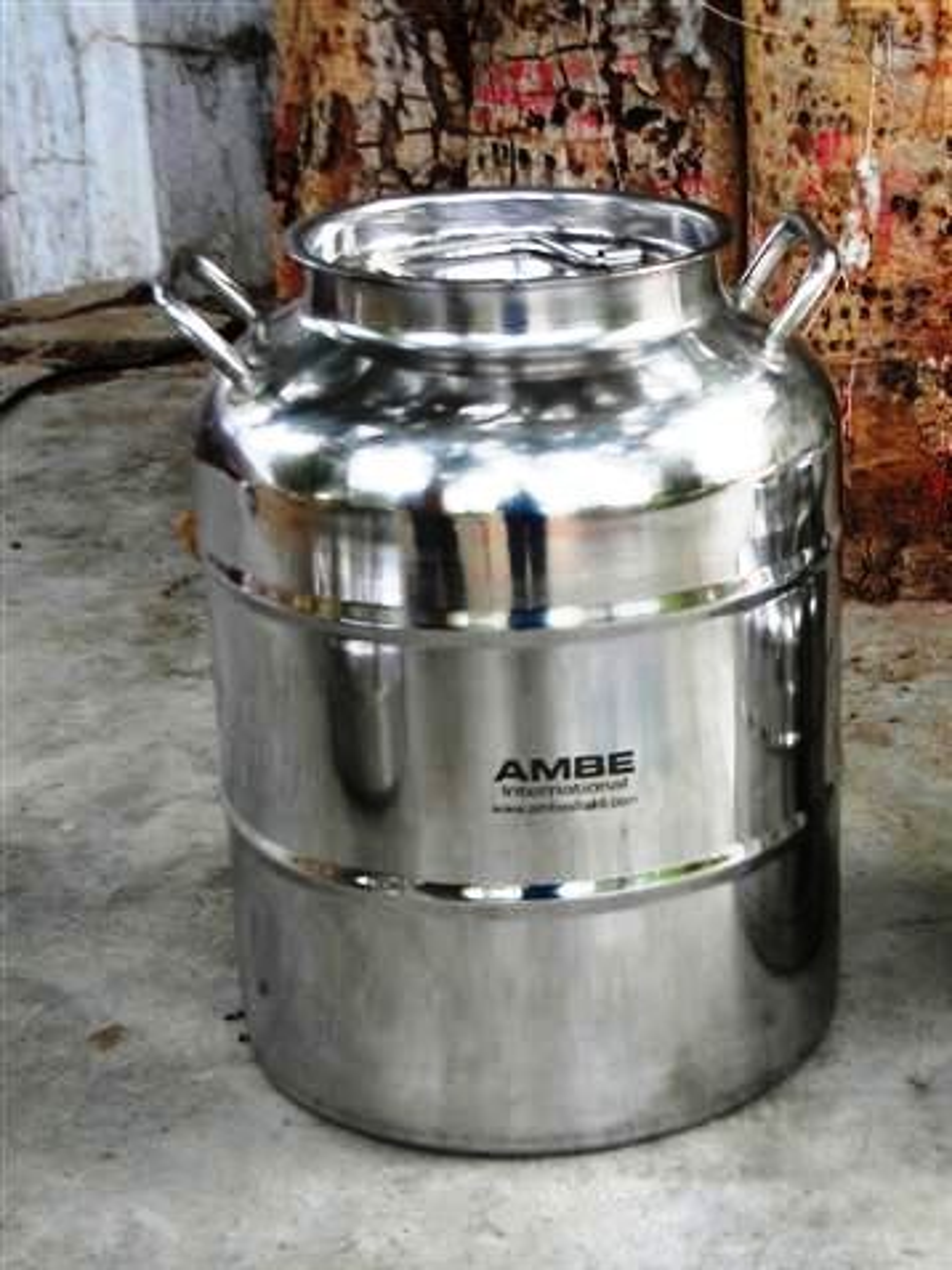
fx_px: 1725
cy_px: 635
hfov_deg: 30.9
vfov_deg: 40.5
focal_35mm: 47
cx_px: 476
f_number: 3.9
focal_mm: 8.6
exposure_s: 1/64.8
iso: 80
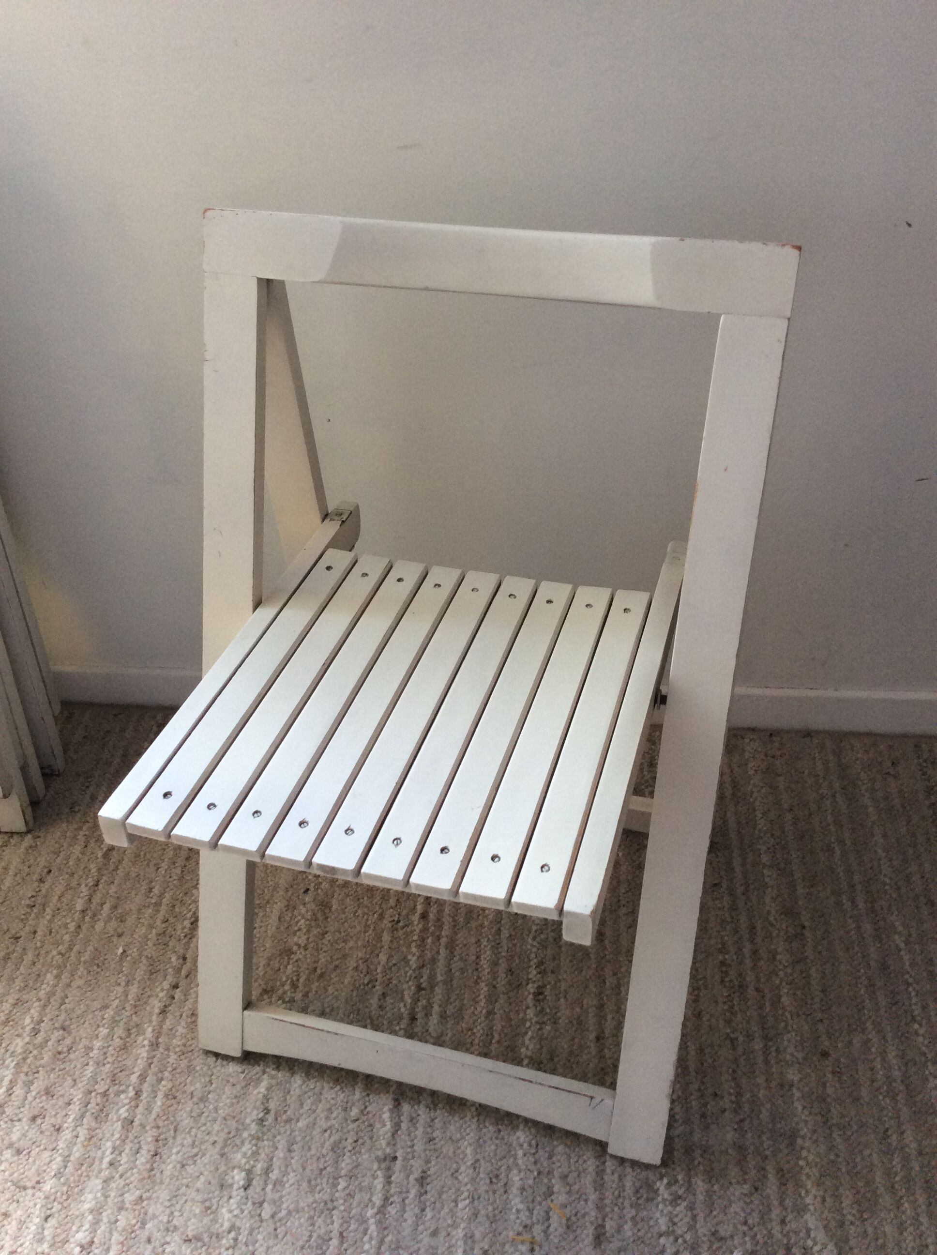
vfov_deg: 56.9
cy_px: 628
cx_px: 468
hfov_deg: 44.1
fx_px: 1158
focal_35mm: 32
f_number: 2.4
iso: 64
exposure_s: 1/25
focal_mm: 3.3
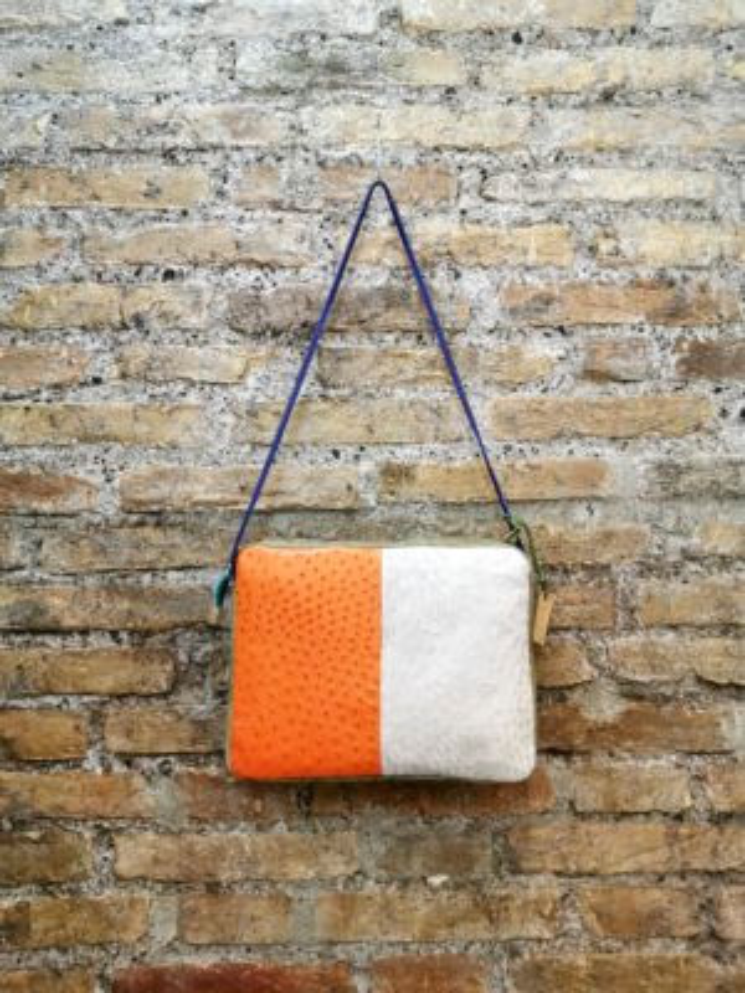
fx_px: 775
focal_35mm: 27
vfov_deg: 65.3
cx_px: 372
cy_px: 496
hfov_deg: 51.4
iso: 400
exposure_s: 1/50
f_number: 1.8
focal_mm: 5.58
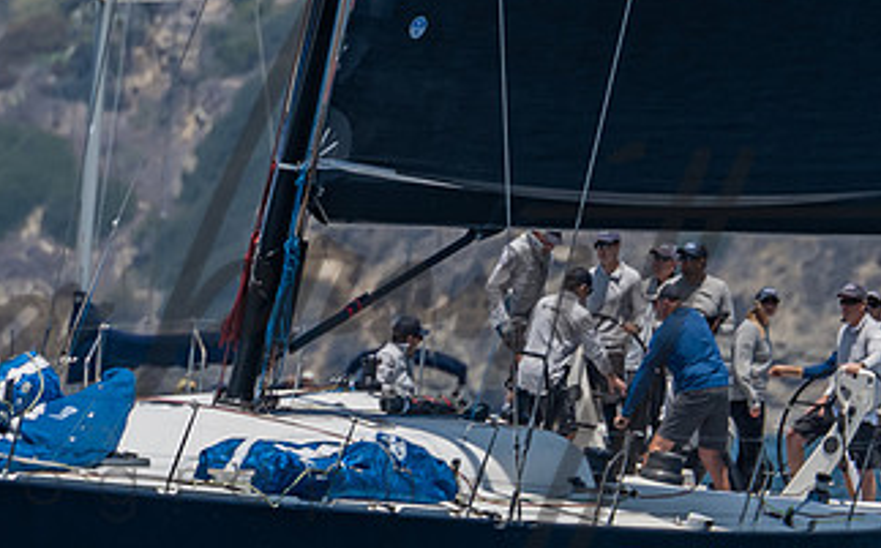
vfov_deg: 0.9
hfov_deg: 1.4
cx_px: 754
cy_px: 264
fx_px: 36235
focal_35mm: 1511
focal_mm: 400
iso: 320
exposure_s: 1/1600
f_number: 5.6
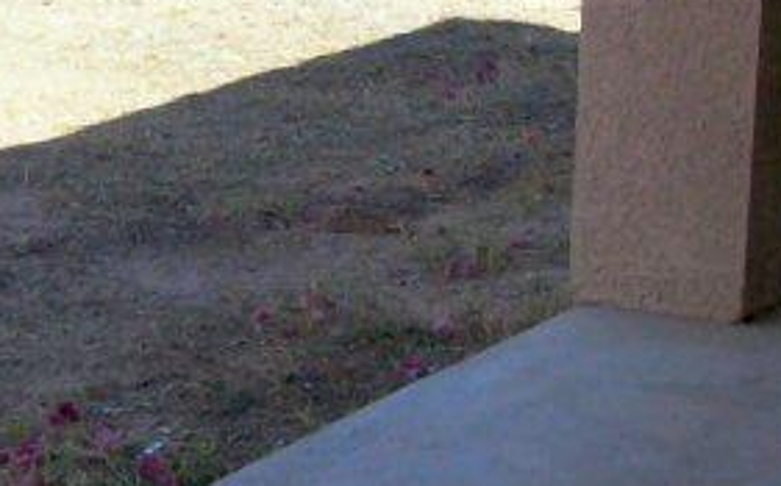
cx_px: 120
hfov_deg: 15.3
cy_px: 0
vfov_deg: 9.5
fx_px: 2892
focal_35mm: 136
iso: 80
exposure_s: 1/424
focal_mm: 6
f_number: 2.7
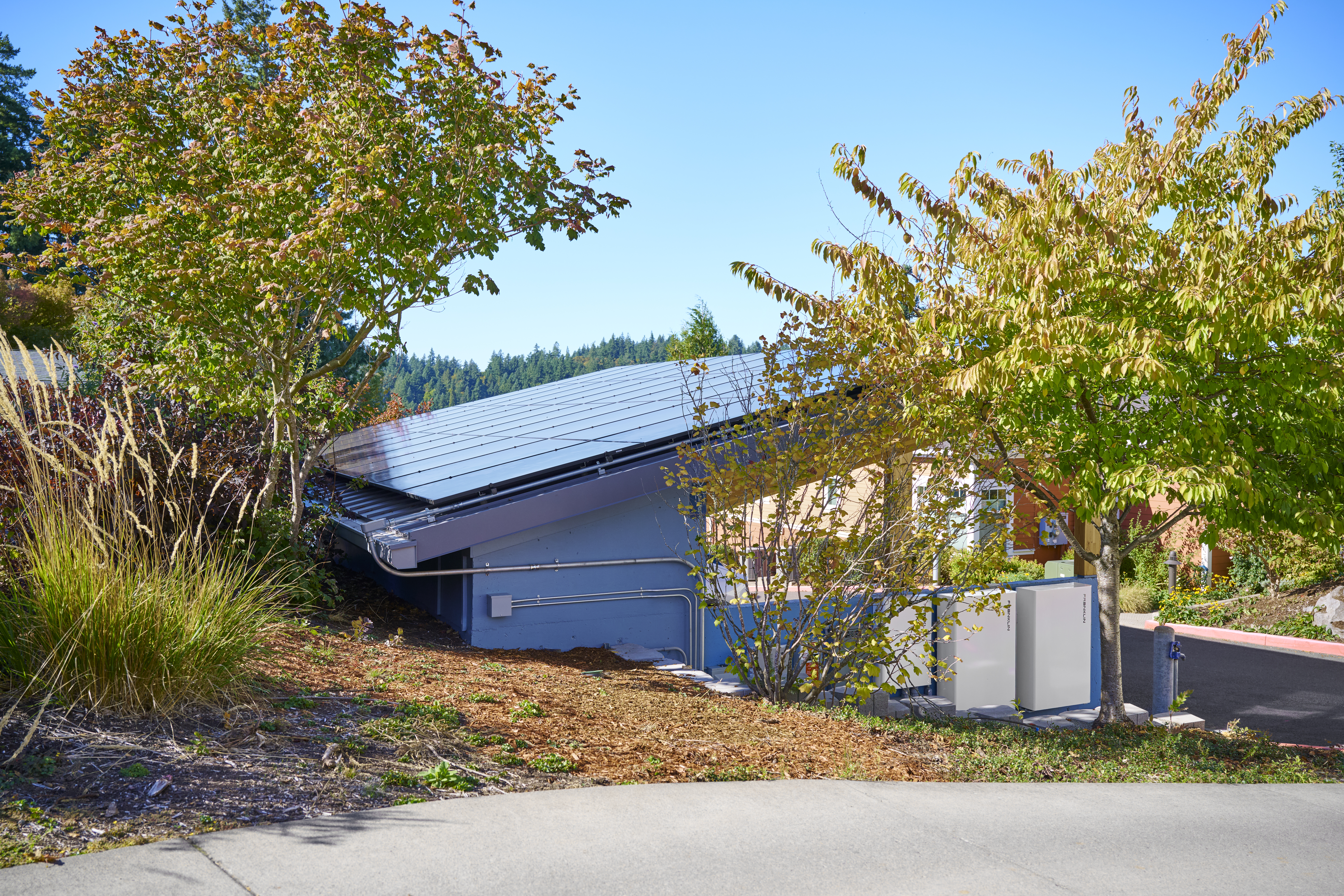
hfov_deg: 62.8
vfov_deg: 44.3
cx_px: 672
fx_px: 1101
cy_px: 448
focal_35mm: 30
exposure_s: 1/800
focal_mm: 29.5
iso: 200
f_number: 4
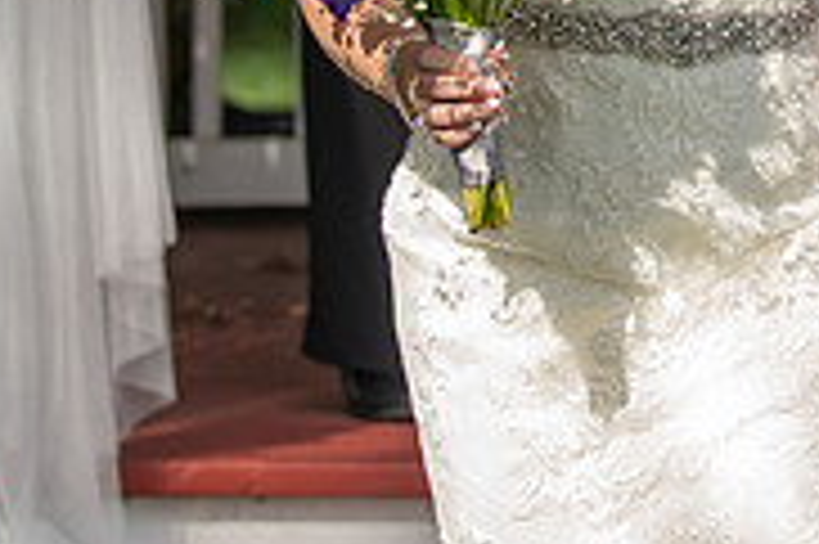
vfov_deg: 3.2
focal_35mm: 421
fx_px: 9569
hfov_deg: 4.9
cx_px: 1120
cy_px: -334
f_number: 4
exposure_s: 1/400
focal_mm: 97
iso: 50
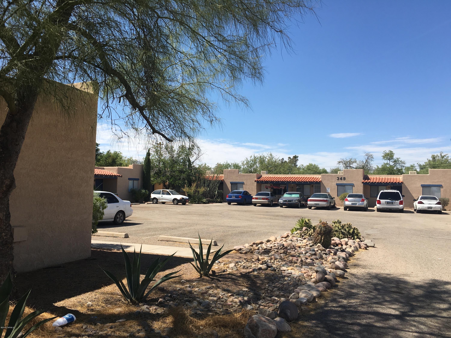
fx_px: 378
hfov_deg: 61.7
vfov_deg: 48.2
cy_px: 169
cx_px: 226
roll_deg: -0.1
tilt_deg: +2.3
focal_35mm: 29
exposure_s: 1/1451
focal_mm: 4.15
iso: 25
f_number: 2.2
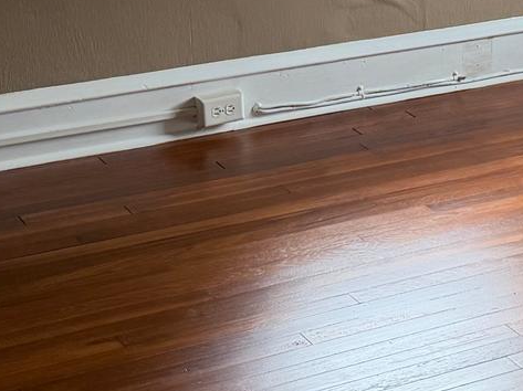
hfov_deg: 18.6
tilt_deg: -16.5
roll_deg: +0.1
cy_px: 19
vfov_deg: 14.0
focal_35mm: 104
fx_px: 1570
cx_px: 483
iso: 320
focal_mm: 6.76
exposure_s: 1/120
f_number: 1.78
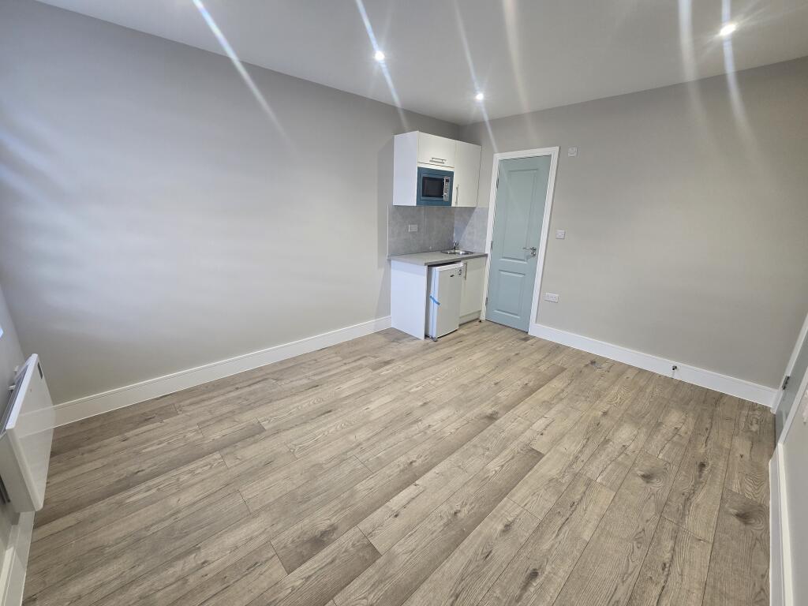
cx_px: 404
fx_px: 303
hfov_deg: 106.2
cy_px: 303
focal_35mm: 13
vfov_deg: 89.9
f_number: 2.2
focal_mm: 2.2
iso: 125
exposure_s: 1/50
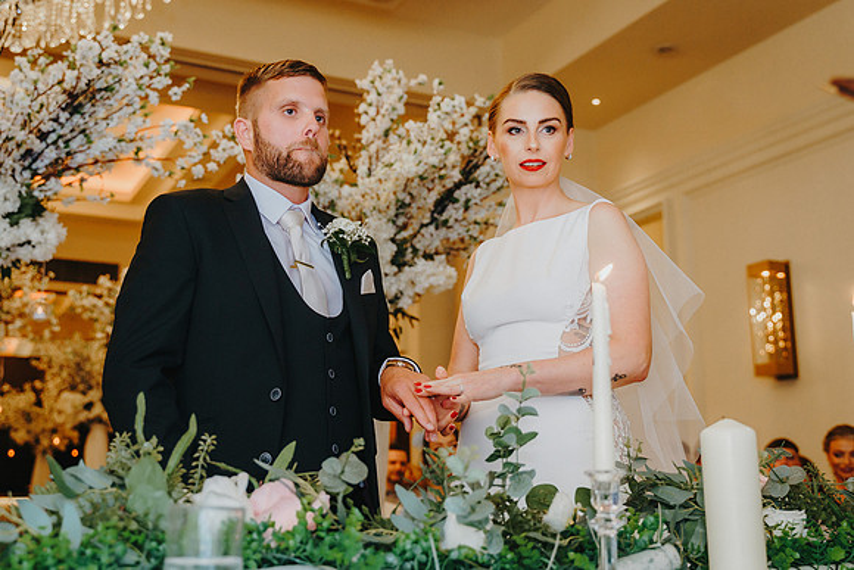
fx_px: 1050
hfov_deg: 44.3
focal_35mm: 44
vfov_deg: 30.4
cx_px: 427
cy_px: 289
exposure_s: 1/250
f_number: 3.2
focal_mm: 35
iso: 1250
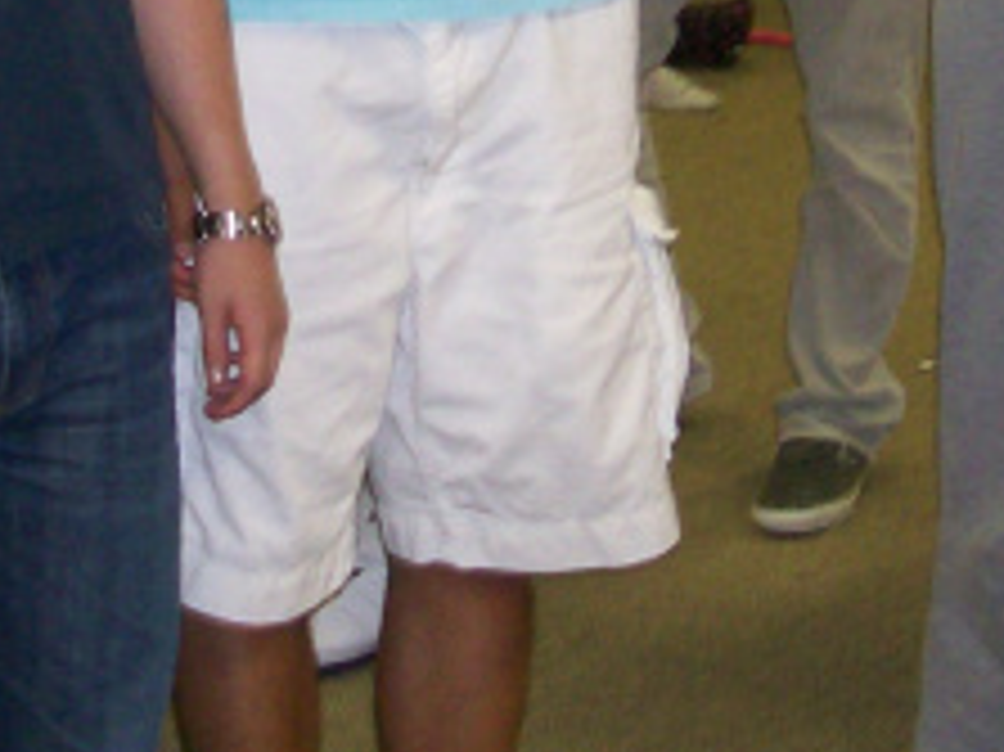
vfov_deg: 11.3
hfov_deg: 15.3
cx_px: 464
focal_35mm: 129
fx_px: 3739
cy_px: -99
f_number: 2.7
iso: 140
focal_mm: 6
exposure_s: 1/64
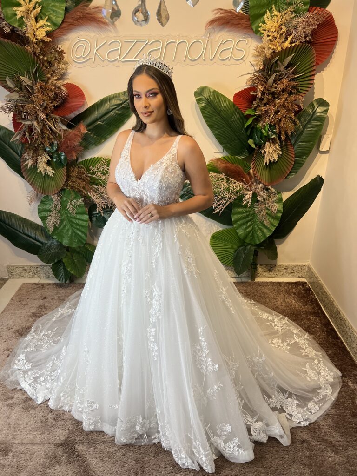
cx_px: 178
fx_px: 358
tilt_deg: -24.7
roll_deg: +0.7
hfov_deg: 53.1
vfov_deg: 67.3
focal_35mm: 26
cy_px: 238
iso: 100
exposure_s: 1/120
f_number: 1.5
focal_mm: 5.7
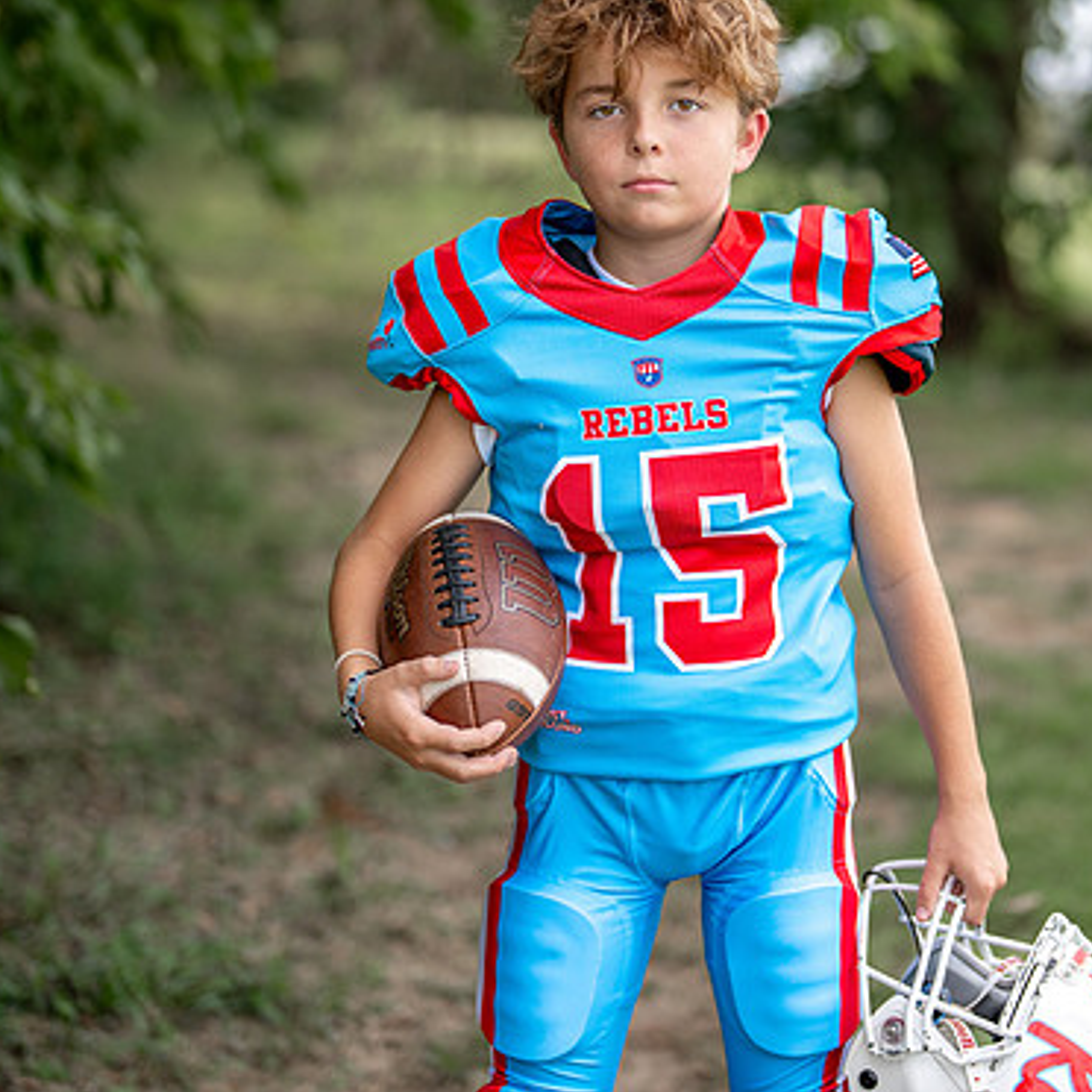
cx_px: 724
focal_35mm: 87
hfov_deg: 19.9
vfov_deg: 19.9
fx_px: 3105
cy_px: 395
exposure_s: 1/2500
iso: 100
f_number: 1.2
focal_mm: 50
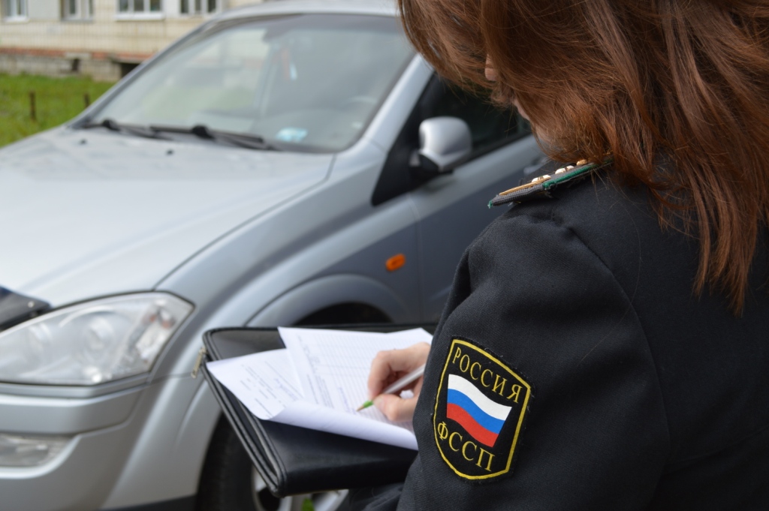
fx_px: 832
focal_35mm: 39
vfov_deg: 34.2
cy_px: 256
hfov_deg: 49.6
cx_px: 384
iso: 100
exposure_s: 1/160
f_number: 6.3
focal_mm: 26
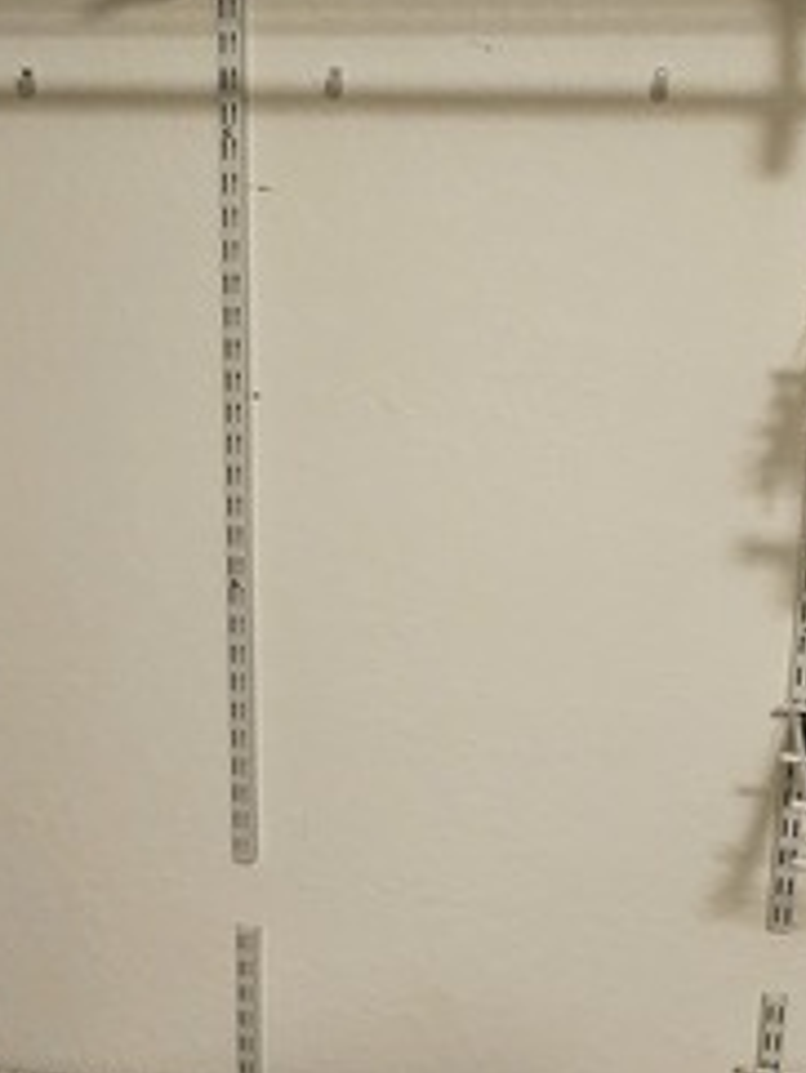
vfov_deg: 51.3
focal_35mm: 36
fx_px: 1117
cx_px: 485
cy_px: 545
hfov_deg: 39.5
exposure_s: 1/30
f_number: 2.2
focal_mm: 1.74
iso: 500
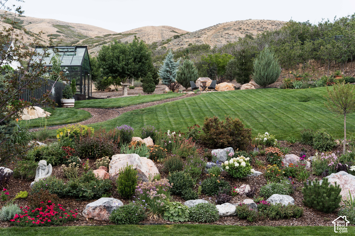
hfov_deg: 47.7
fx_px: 401
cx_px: 178
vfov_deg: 32.9
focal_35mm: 41
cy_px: 118
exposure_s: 1/160
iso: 100
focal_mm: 40
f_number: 5.6
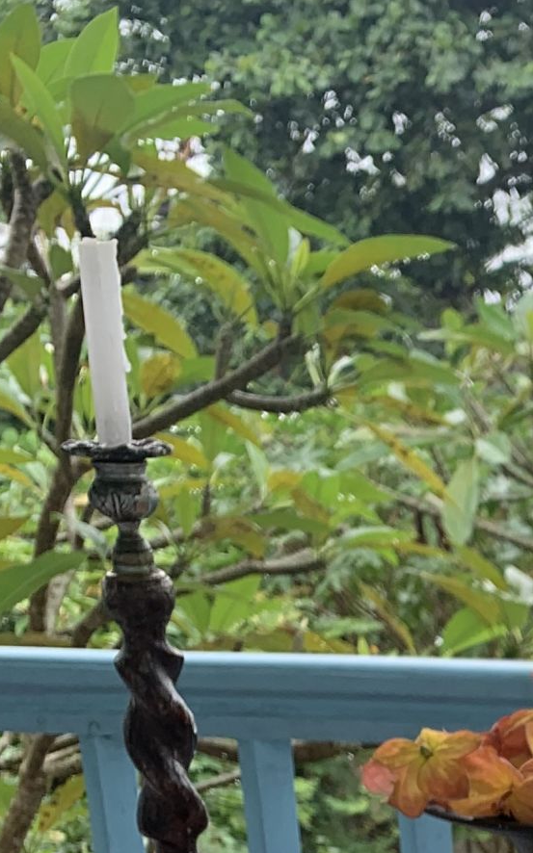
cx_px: 958
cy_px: 1113
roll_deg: -1.3
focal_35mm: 83
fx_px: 1931
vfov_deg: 22.3
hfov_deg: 14.0
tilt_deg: -20.2
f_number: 1.8
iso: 25
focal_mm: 4.25
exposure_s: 1/252
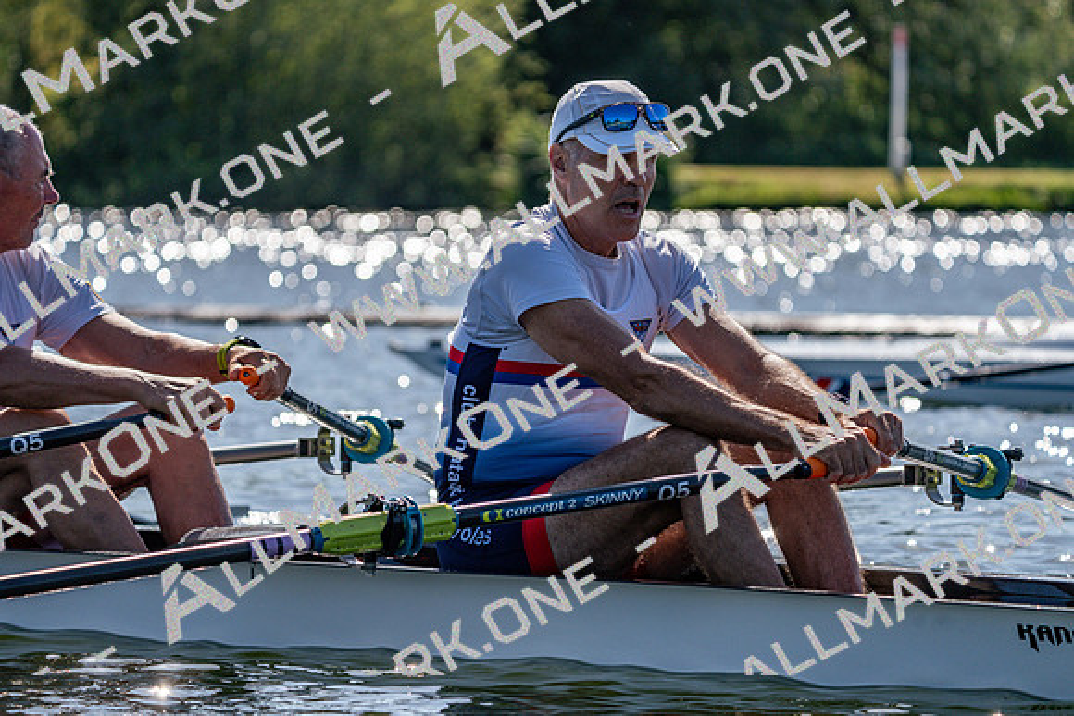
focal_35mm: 202
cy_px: 358
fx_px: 6027
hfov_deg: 10.2
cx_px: 537
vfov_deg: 6.8
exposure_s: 1/2000
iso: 200
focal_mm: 202
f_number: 5.6
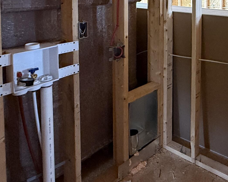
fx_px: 263
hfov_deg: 44.7
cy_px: -2
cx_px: 180
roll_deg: -1.0
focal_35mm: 39
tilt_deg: -3.7
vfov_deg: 34.6
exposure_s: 1/60
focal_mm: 2.22
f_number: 2.2
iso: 400
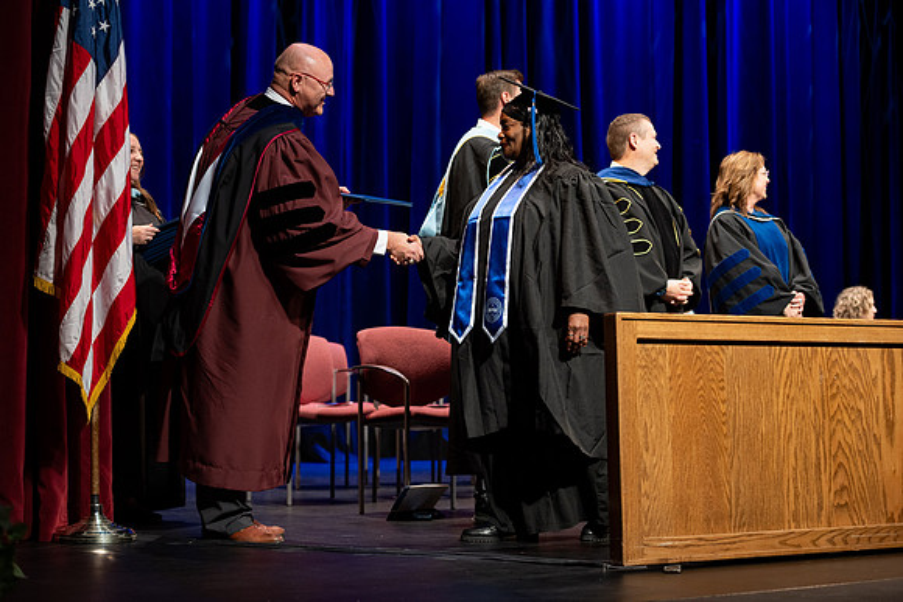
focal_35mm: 70
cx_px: 452
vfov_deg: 19.5
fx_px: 1756
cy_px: 301
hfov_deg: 28.8
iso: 640
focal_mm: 70
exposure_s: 1/250
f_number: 2.8
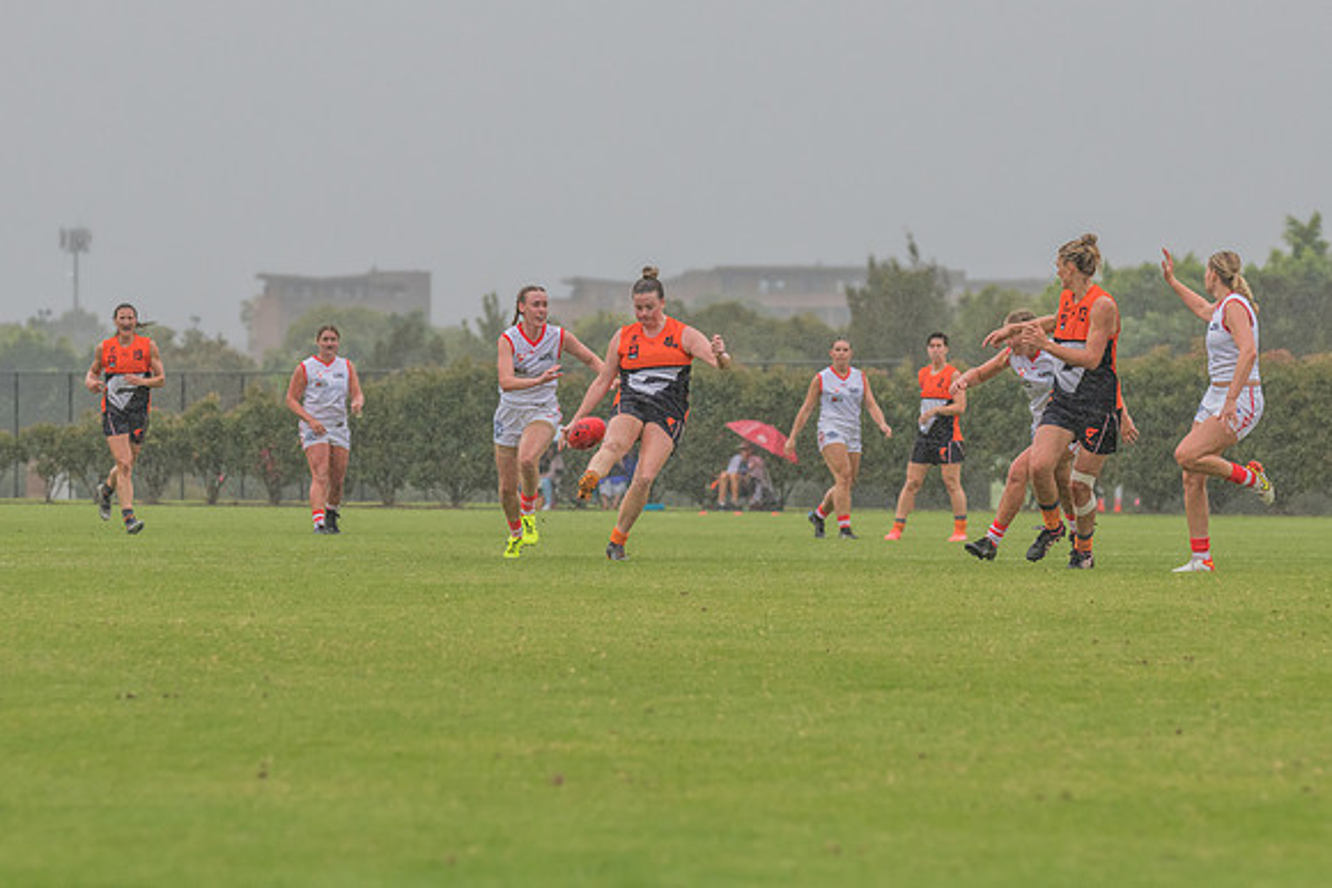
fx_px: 11520
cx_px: 598
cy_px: 311
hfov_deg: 6.6
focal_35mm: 311
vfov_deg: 4.4
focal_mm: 220
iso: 800
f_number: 7.1
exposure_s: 1/2000
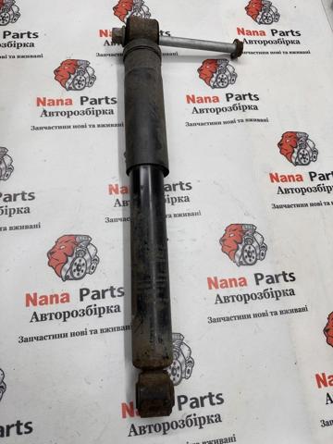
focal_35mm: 27
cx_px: 166
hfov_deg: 51.4
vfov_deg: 65.3
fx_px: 346
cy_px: 222
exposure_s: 1/60
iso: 124
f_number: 1.79
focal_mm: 4.71
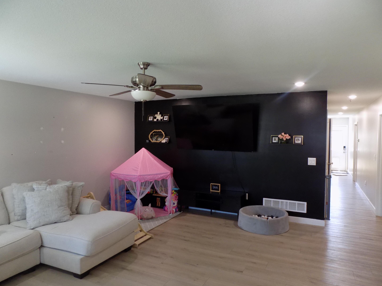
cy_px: 146
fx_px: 265
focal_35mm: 24
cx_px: 195
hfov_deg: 71.6
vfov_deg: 56.8
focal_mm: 4
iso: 280
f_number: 3.1
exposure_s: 1/30
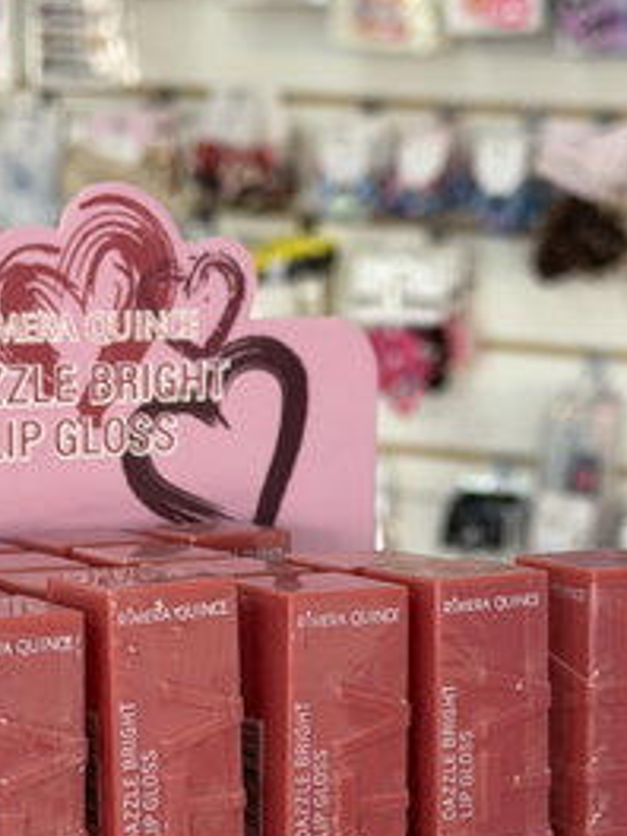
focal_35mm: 97
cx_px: 196
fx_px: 2343
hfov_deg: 15.2
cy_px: 556
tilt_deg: -14.9
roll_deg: -1.7
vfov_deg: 20.2
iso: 100
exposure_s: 1/84
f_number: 1.78
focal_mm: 6.76
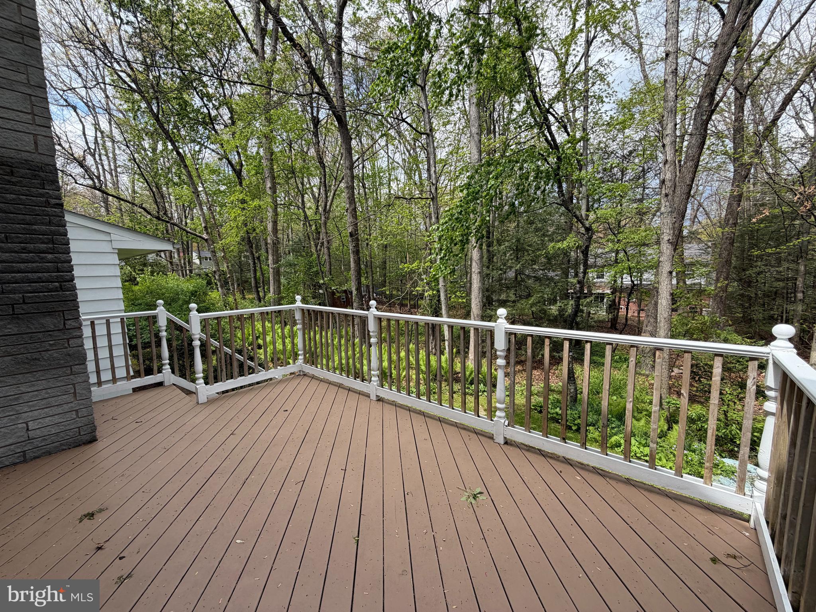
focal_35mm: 14
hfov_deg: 102.1
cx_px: 408
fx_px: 330
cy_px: 306
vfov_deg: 85.7
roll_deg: +1.8
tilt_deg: -5.6
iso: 40
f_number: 2.2
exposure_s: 1/638
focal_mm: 2.22
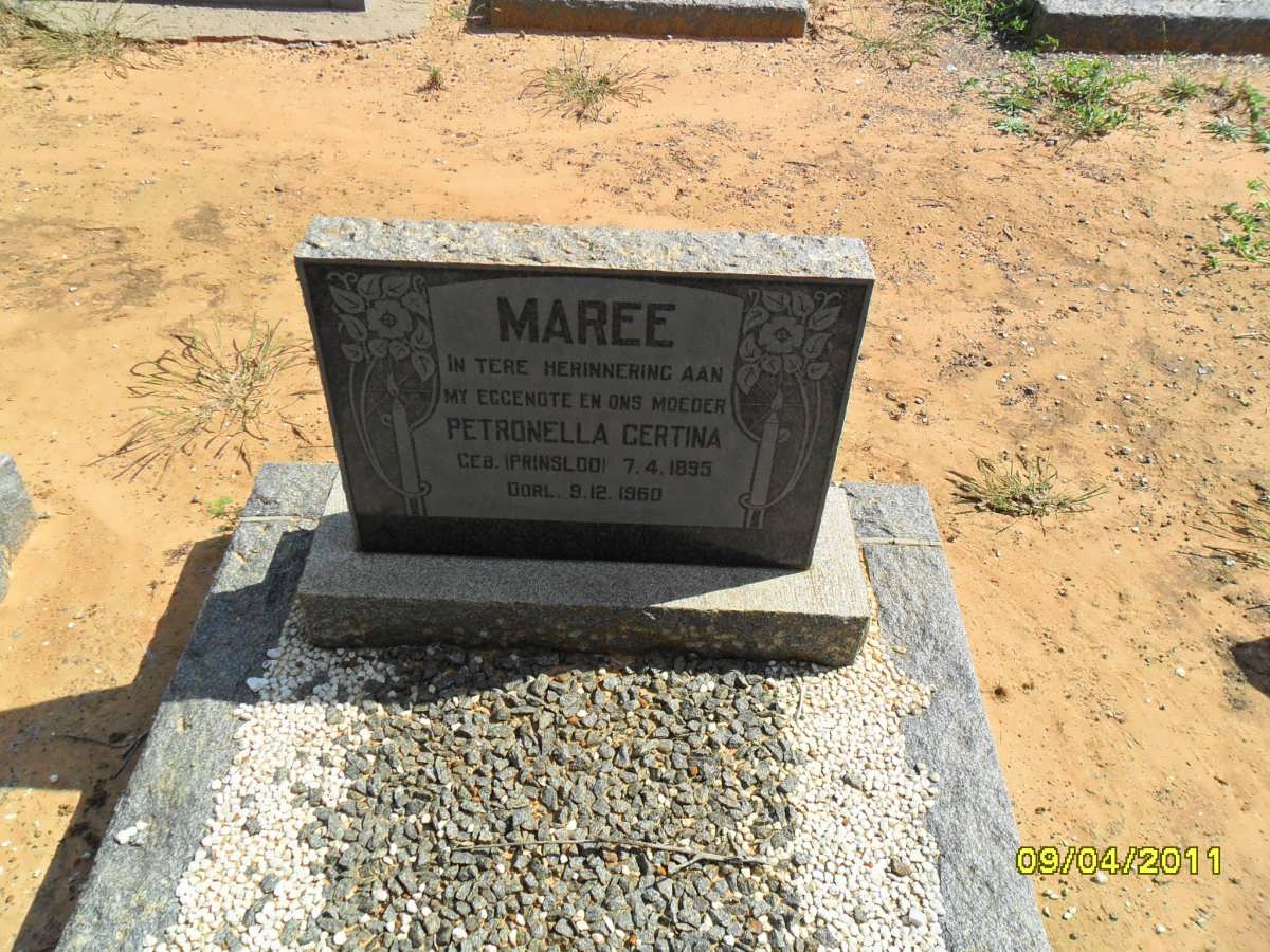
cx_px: 635
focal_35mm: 27
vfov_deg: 51.4
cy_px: 476
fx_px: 991
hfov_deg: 65.3
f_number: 3.5
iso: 100
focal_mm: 4.9
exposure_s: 1/1000
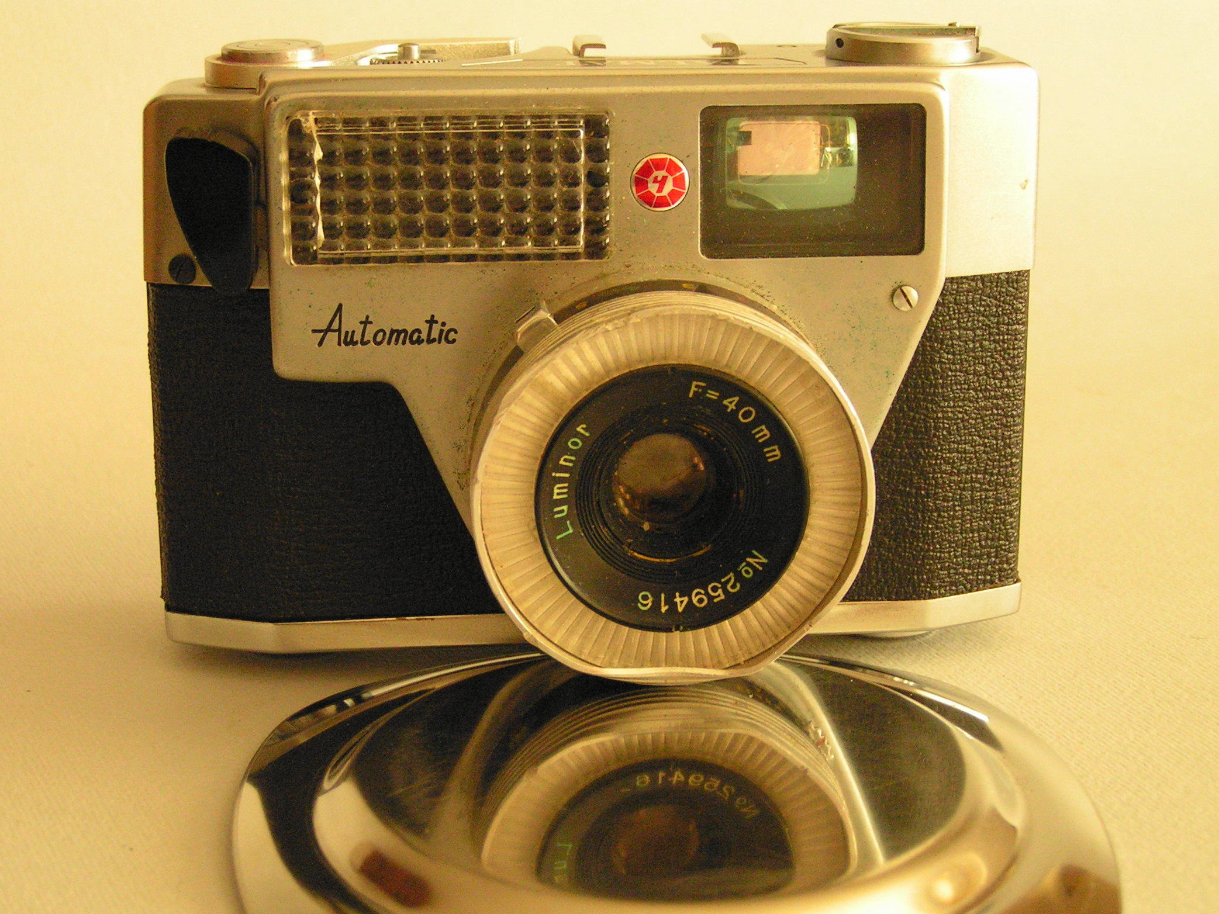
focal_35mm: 73
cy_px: 487
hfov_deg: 26.7
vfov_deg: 20.2
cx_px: 628
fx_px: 2571
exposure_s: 1/30
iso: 200
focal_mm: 11.1
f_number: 3.2
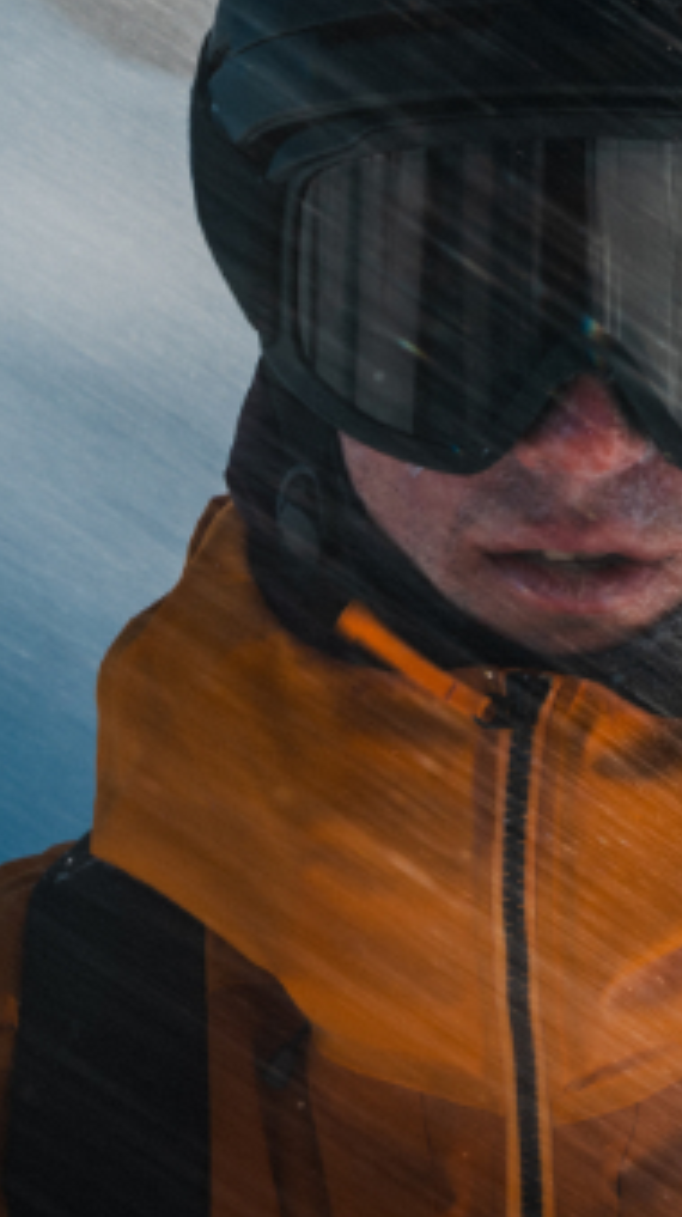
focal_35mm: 116
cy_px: 442
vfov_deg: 18.4
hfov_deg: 10.4
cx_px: 567
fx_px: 3740
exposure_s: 1/80
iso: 50
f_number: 11
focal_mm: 50
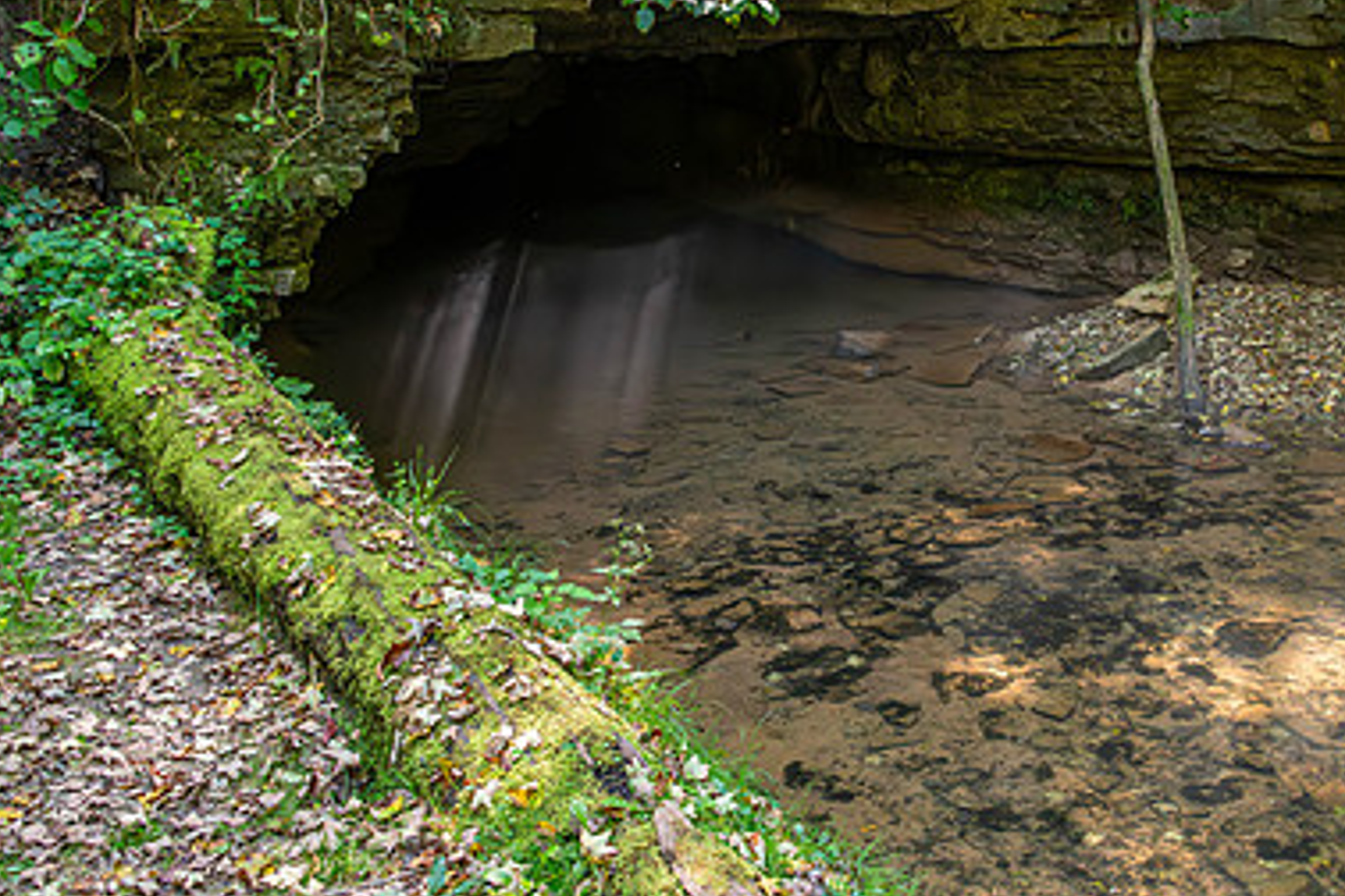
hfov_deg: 45.0
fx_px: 1606
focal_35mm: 43
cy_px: 347
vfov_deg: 31.1
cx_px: 858
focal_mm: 28
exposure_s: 1/160
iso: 6400
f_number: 8
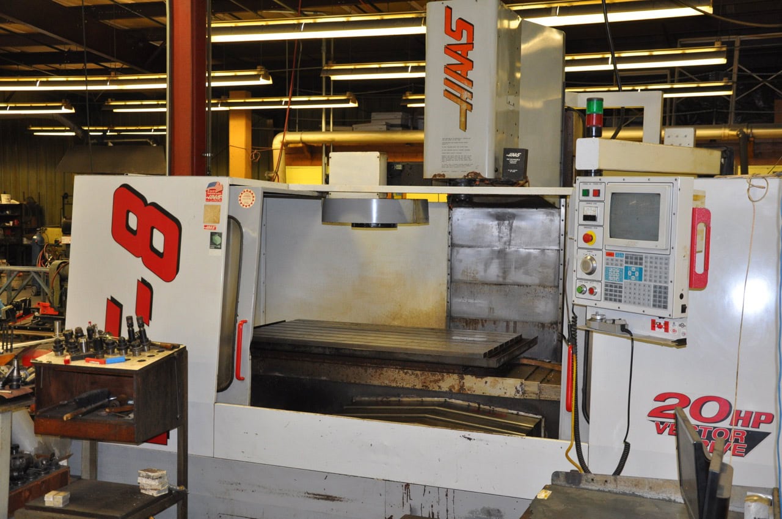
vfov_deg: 31.8
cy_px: 260
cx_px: 391
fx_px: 911
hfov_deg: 46.5
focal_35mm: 42
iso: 800
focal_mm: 28
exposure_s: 1/60
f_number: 4
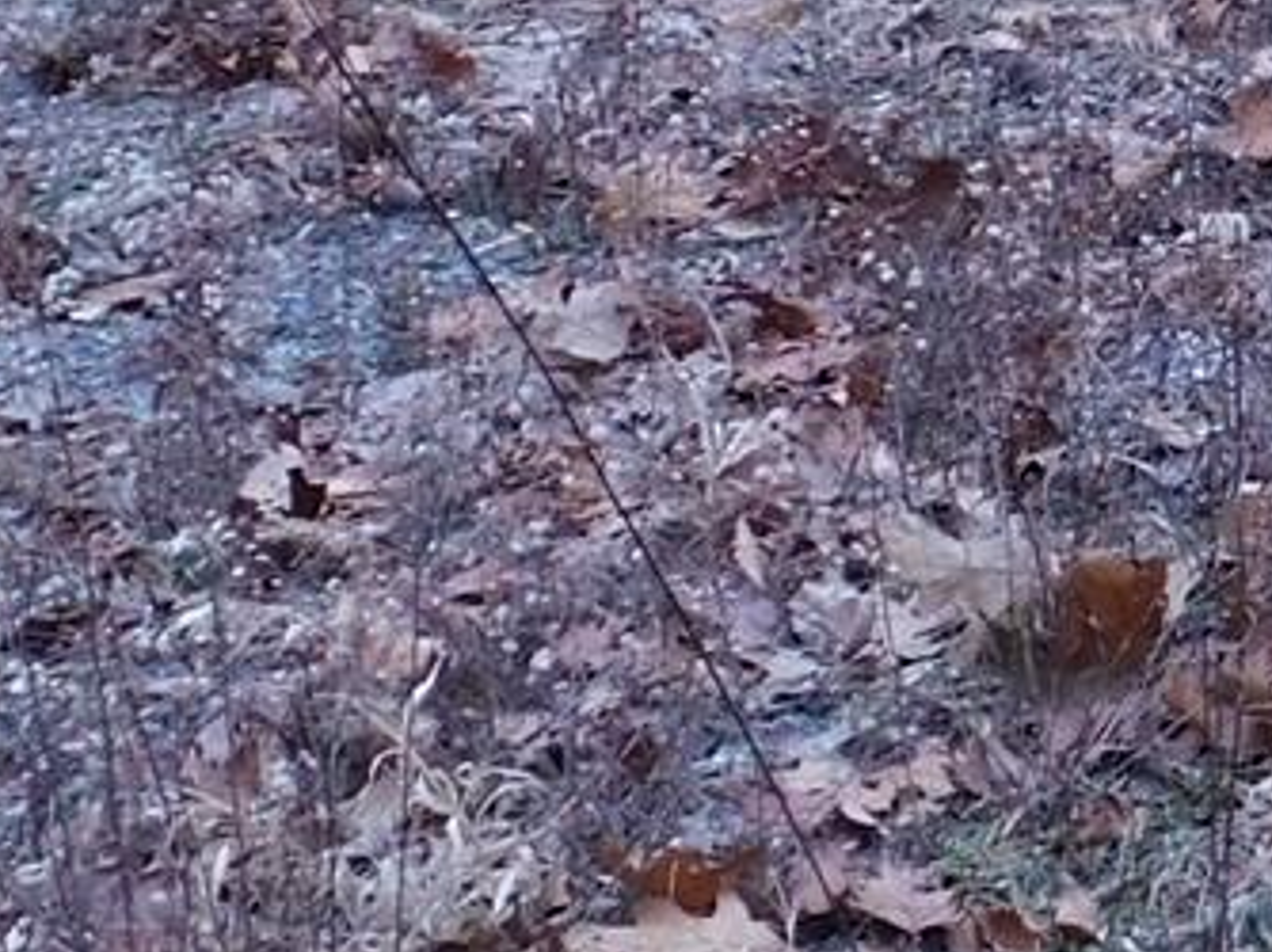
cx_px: 2449
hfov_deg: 10.0
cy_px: -617
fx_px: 6756
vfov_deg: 7.9
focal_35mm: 184
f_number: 3.2
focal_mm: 5.3
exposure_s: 1/60
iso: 125
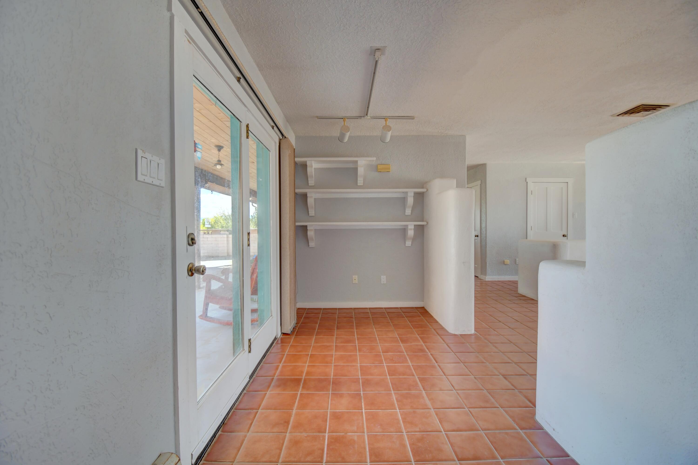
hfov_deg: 100.4
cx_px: 349
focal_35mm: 15
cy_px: 232
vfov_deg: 77.3
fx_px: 291
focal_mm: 10
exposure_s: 1/100
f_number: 4.5
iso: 640
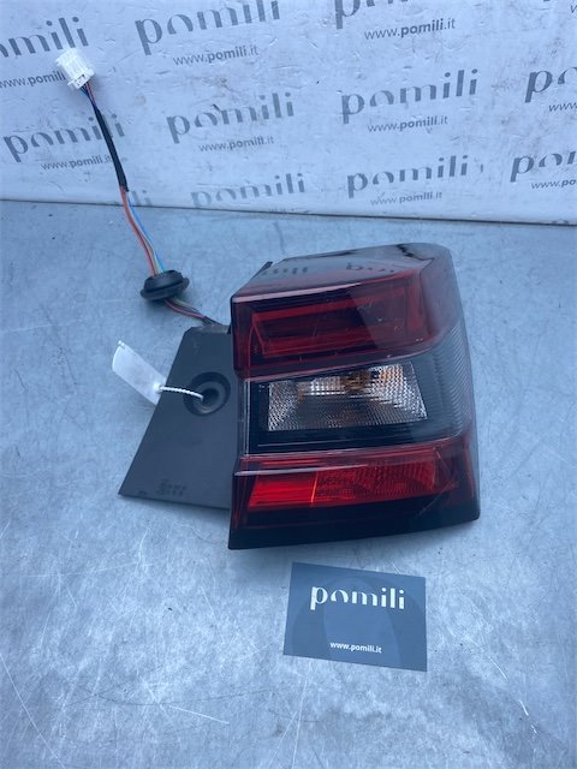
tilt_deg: -55.0
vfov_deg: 67.3
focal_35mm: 26
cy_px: 384
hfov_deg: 53.1
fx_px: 578
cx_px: 288
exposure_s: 1/585
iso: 32
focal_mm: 4.25
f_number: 1.8
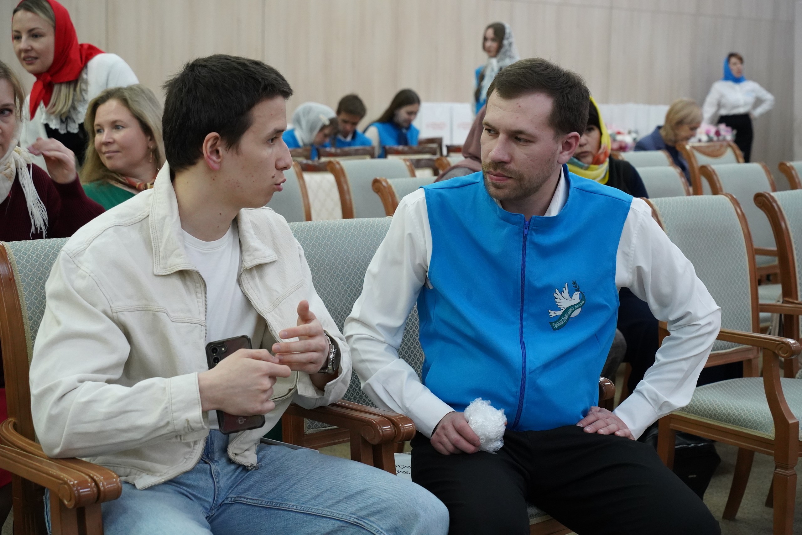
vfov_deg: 23.4
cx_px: 401
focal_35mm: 58
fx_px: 1292
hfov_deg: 34.5
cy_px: 268
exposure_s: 1/160
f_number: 5.6
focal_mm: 58
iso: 6400
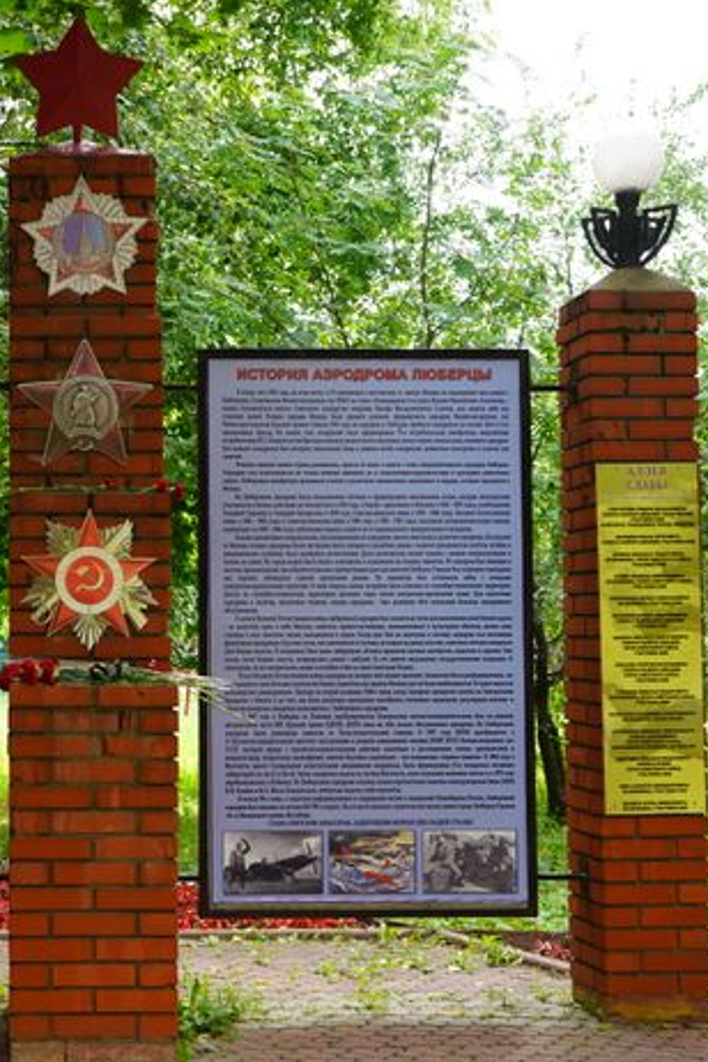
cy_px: 529
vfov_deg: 32.4
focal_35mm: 62
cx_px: 54
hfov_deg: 21.4
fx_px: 1829
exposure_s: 1/60
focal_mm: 41
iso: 100
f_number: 4.5
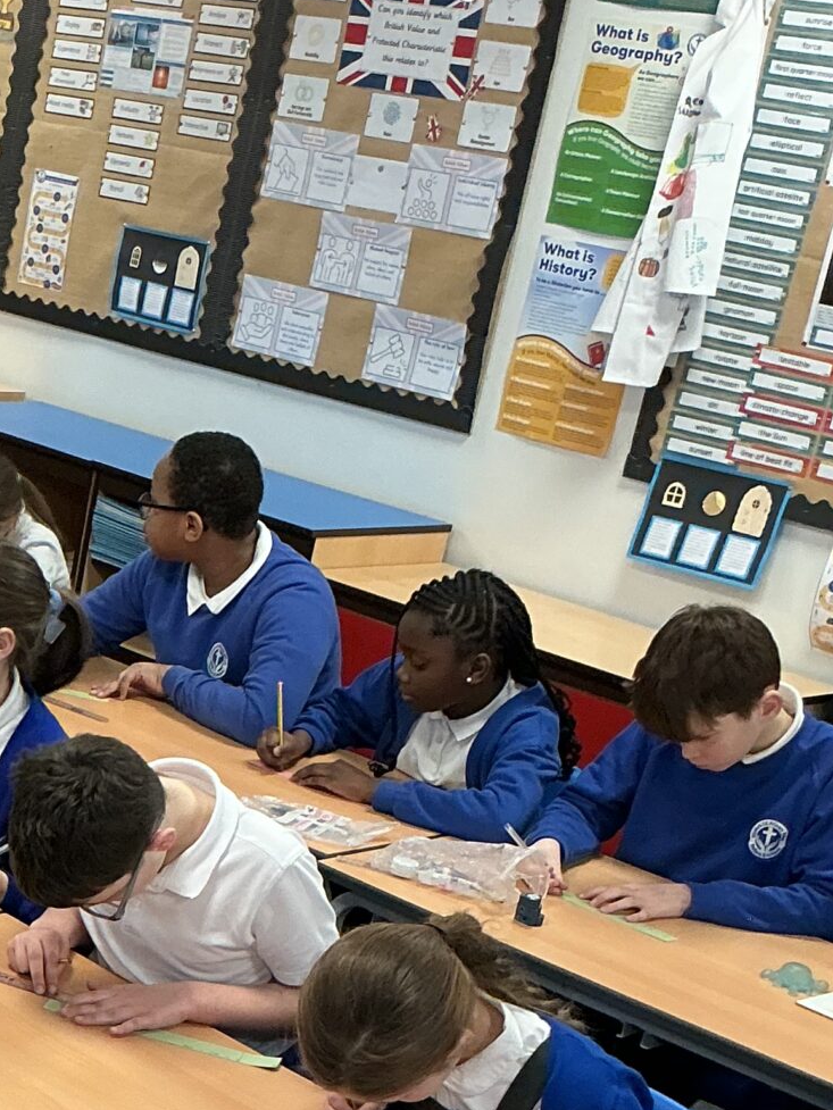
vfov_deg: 25.1
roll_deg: -7.7
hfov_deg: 18.4
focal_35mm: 76
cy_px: 950
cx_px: -148
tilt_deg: -22.2
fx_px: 2438
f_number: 1.8
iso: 125
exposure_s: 1/60
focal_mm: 3
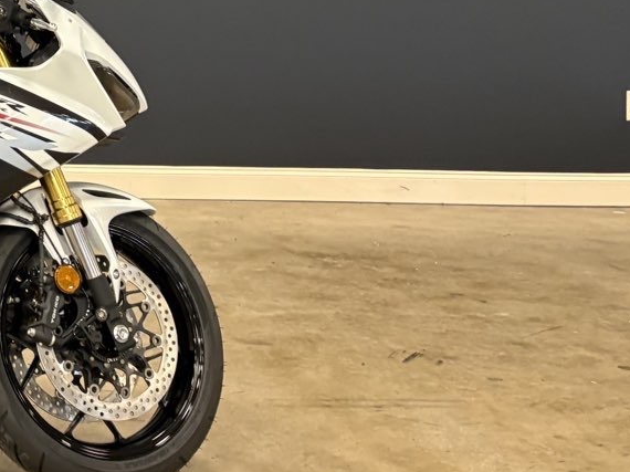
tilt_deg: +1.3
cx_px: -231
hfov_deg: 23.1
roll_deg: -0.6
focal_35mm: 73
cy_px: -92
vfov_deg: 19.0
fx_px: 1328
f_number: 1.6
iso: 200
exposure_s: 1/60
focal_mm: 5.96
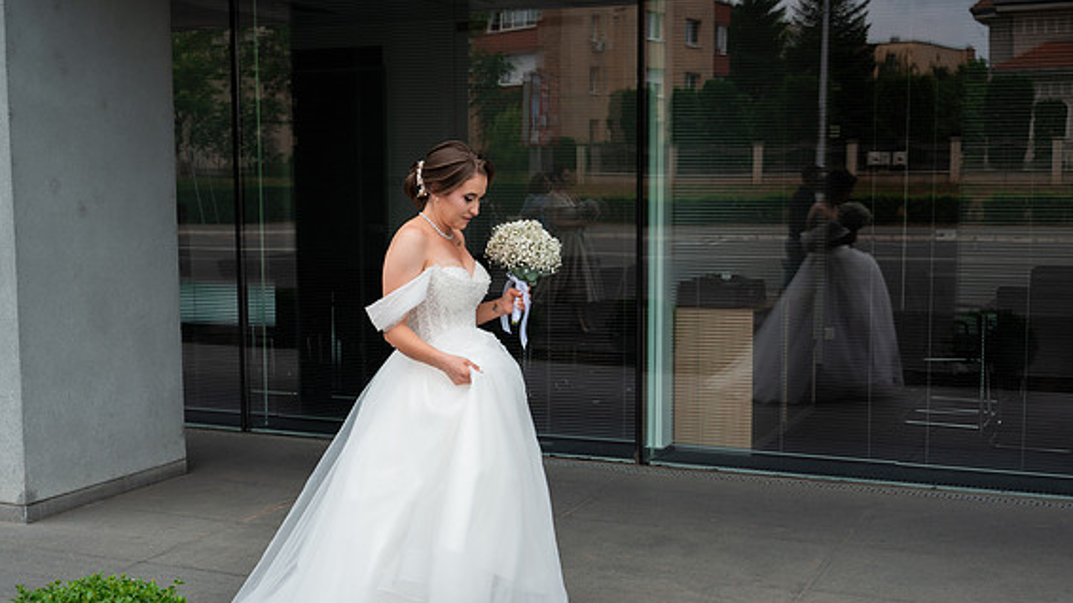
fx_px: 1252
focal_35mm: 44
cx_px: 548
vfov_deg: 27.1
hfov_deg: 46.4
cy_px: 347
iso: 200
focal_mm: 41
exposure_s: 1/320
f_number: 6.3
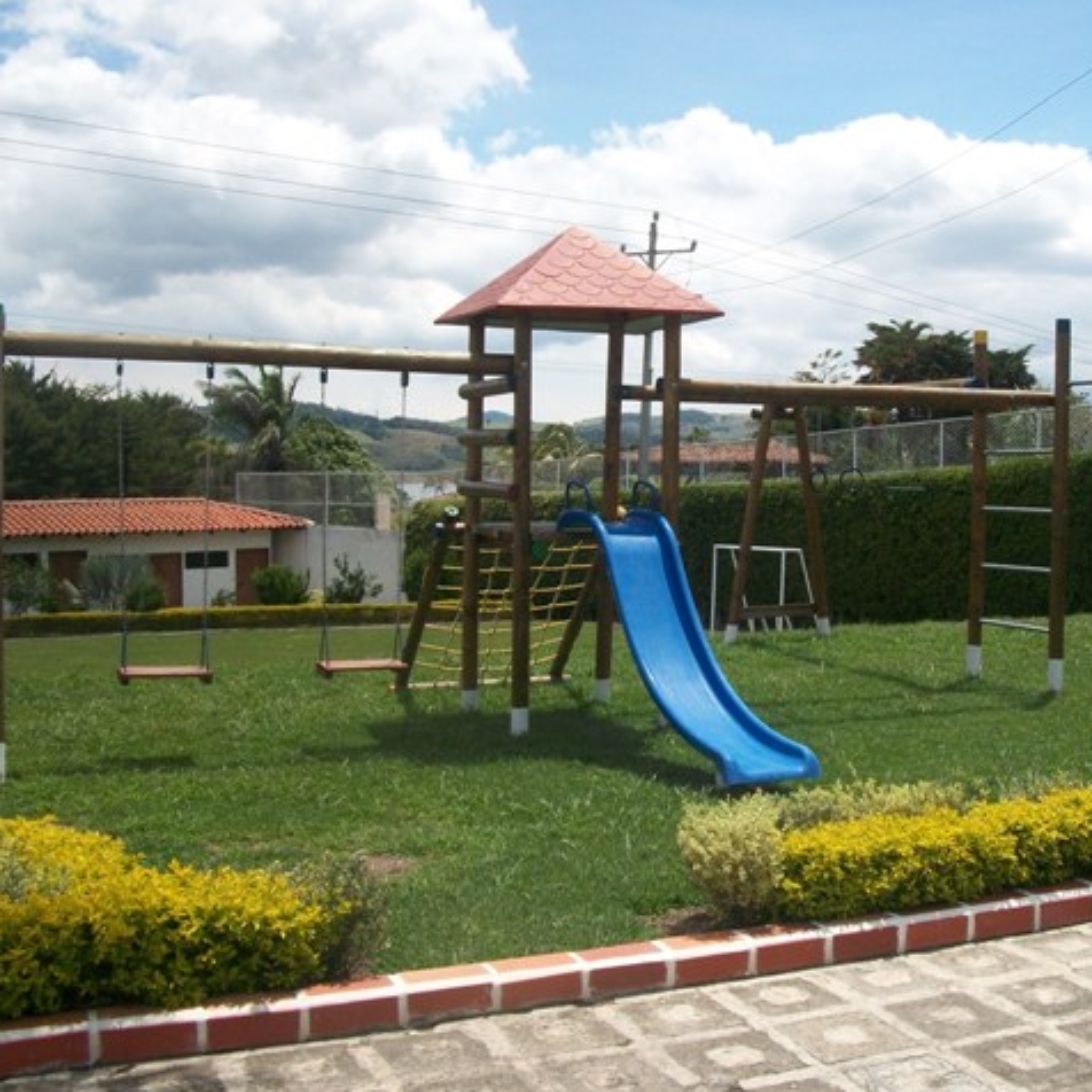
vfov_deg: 43.9
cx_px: 679
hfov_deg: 43.5
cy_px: 548
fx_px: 1356
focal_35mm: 38
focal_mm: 5.7
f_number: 5.5
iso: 80
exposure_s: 1/400
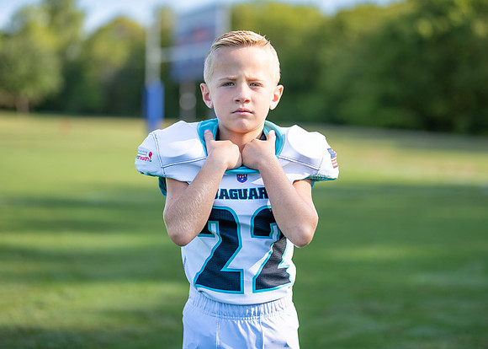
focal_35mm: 64
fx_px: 887
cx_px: 243
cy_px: 148
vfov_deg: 22.2
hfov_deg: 30.8
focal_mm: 50
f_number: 1.2
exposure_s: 1/3200
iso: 100
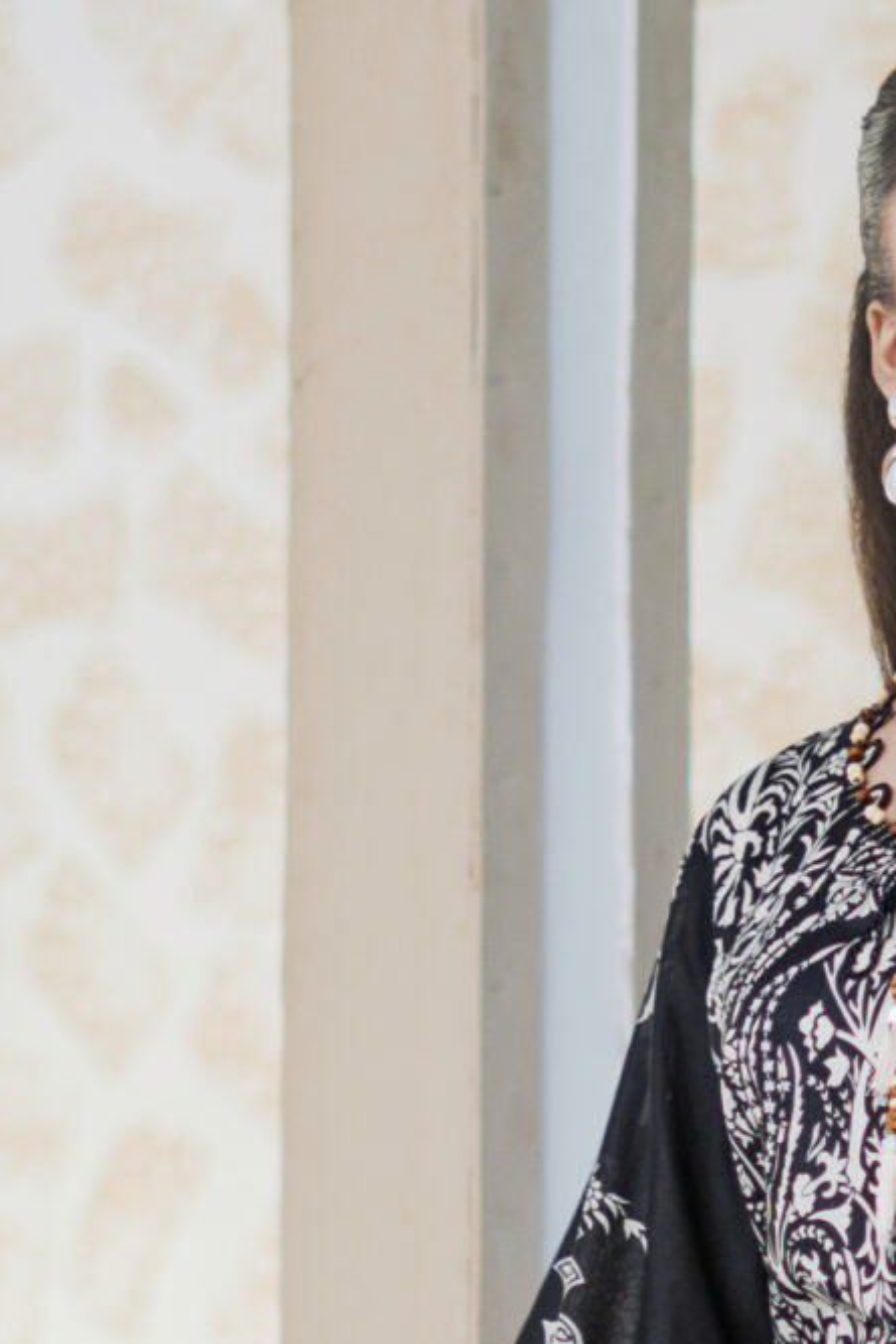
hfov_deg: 7.0
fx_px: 7164
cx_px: 1521
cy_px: 1934
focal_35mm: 192
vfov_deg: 10.4
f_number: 1.8
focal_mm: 50
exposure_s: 1/160
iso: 400
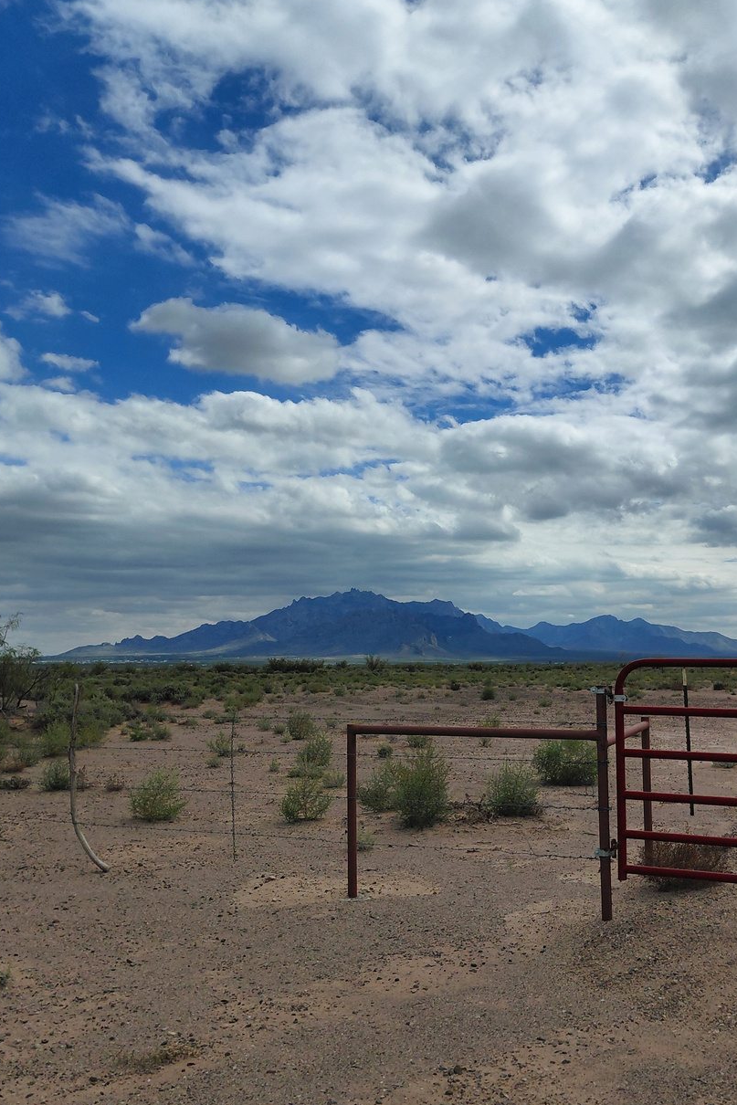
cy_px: 621
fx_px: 1013
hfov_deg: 39.9
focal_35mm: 33
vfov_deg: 57.0
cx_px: 425
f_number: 1.8
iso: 64
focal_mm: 4.69
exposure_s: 1/8306
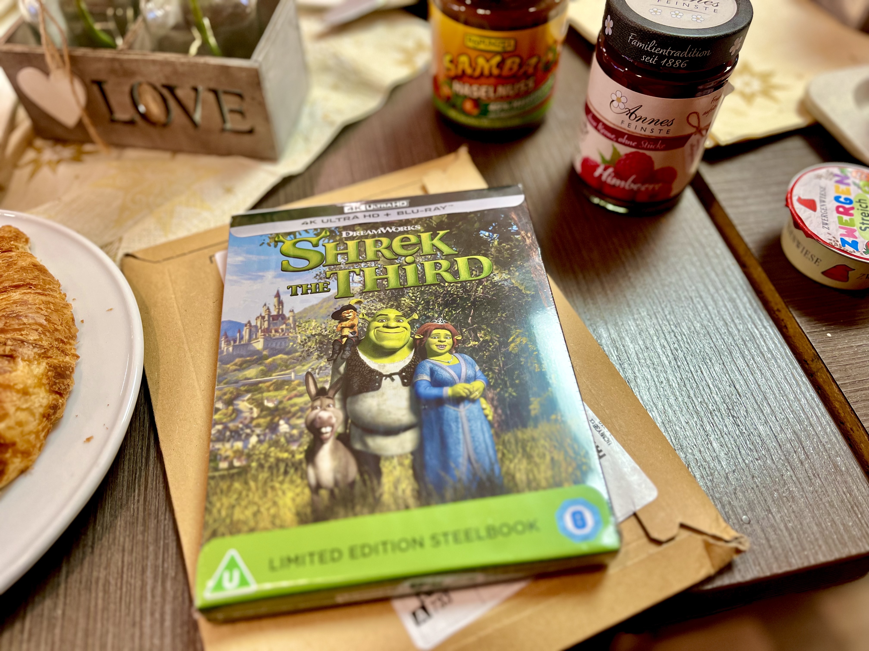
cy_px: 326
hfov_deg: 67.3
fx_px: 653
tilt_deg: -54.7
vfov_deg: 53.1
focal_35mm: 26
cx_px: 434
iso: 80
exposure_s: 1/50
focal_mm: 5.1
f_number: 1.6
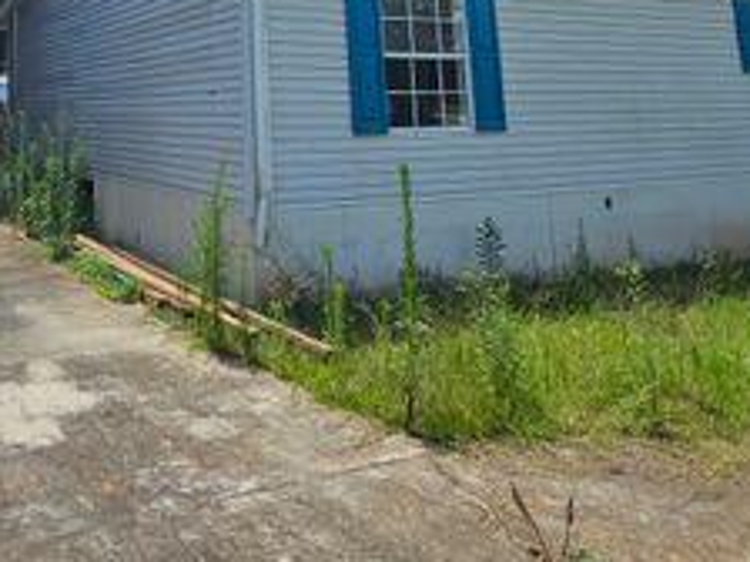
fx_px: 628
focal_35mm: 29
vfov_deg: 42.4
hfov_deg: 54.1
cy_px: 15
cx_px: 80
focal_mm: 2.2
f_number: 2.2
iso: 50
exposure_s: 1/2140
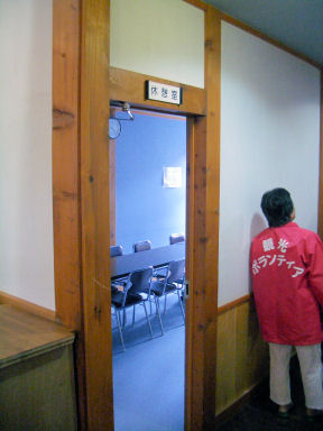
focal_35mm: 35
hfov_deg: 40.7
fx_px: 435
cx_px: 162
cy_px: 216
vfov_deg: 52.6
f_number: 2.6
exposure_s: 1/25
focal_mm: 5.8
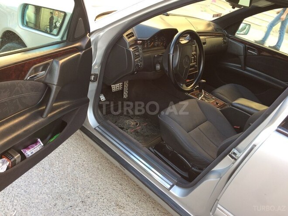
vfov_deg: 48.2
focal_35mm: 29
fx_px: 241
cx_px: 144
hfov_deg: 61.7
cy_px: 108
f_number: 2.2
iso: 32
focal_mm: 4.15
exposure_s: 1/50
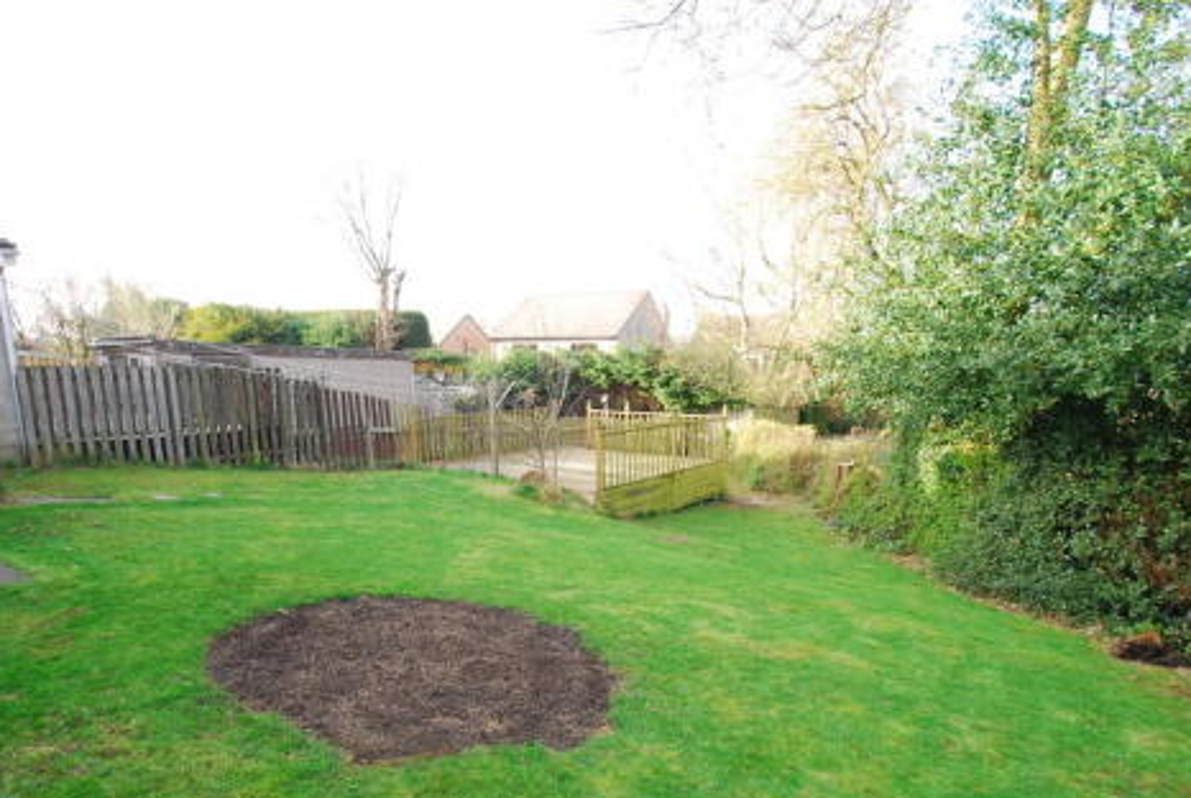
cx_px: 581
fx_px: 696
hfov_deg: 81.1
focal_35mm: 21
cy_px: 513
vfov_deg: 58.7
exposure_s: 1/60
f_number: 6.3
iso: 200
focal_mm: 10
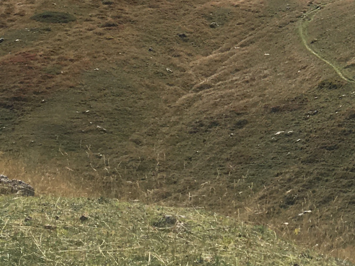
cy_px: -155
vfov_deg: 13.0
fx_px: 1097
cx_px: 442
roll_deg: -1.6
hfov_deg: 17.4
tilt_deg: +4.0
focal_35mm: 107
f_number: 2.2
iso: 25
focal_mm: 4.15
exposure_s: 1/2137
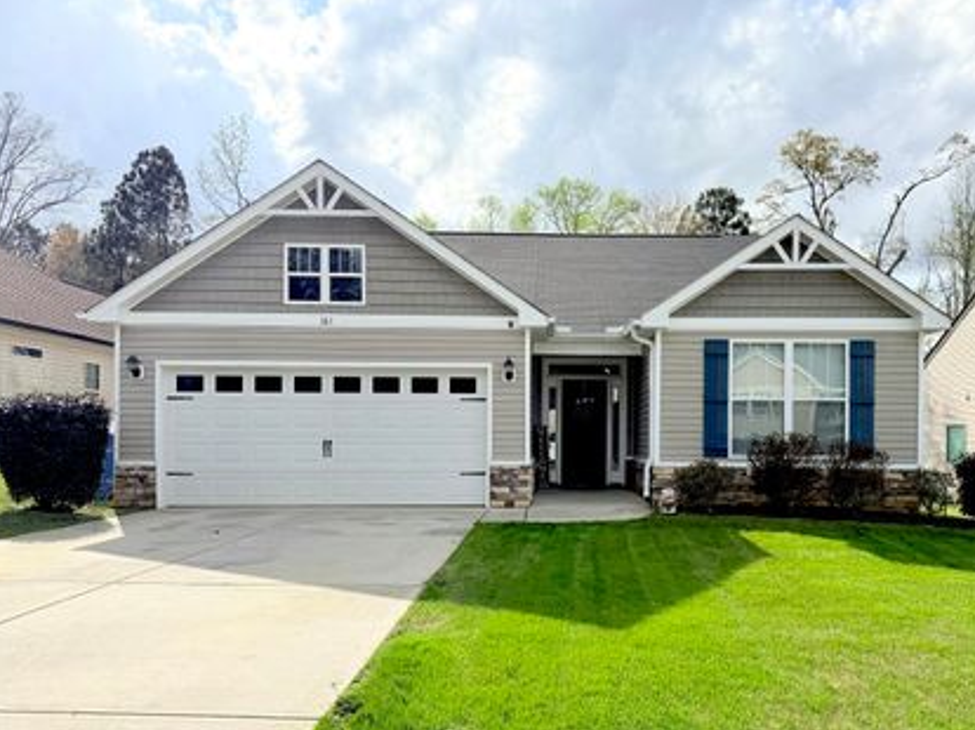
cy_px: 420
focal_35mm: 29
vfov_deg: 48.0
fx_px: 816
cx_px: 563
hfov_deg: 61.4
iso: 100
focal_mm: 6.76
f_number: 1.78
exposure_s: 1/6711
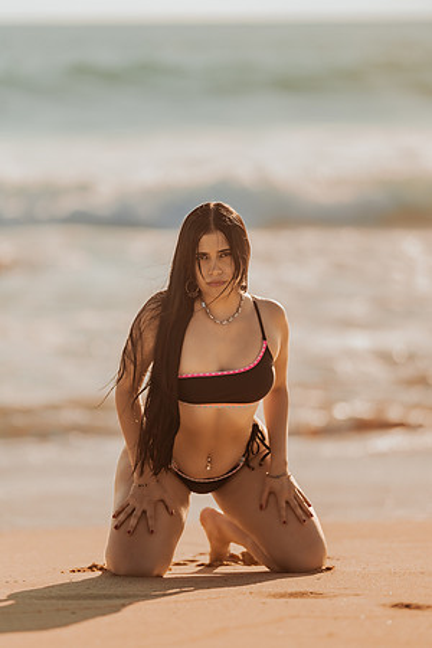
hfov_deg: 10.2
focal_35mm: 135
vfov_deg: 15.2
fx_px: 2430
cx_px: 216
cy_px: 324
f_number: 1.8
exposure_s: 1/4000
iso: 80
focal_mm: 135
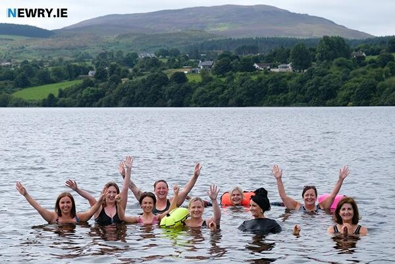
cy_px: 132
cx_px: 198
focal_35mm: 83
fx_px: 911
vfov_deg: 16.5
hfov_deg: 24.5
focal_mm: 55
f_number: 6.4
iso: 400
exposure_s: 1/1000
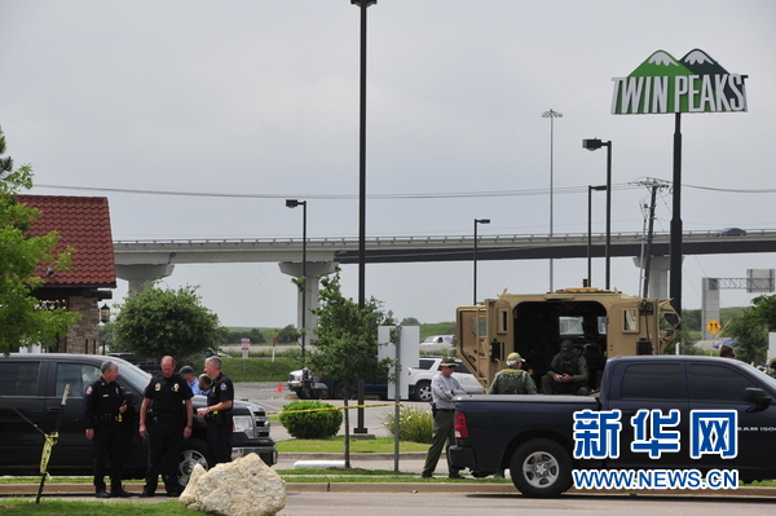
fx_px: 3069
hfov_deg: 14.4
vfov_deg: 9.6
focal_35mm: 142
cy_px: 258
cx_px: 388
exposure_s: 1/500
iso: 200
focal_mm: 95
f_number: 11
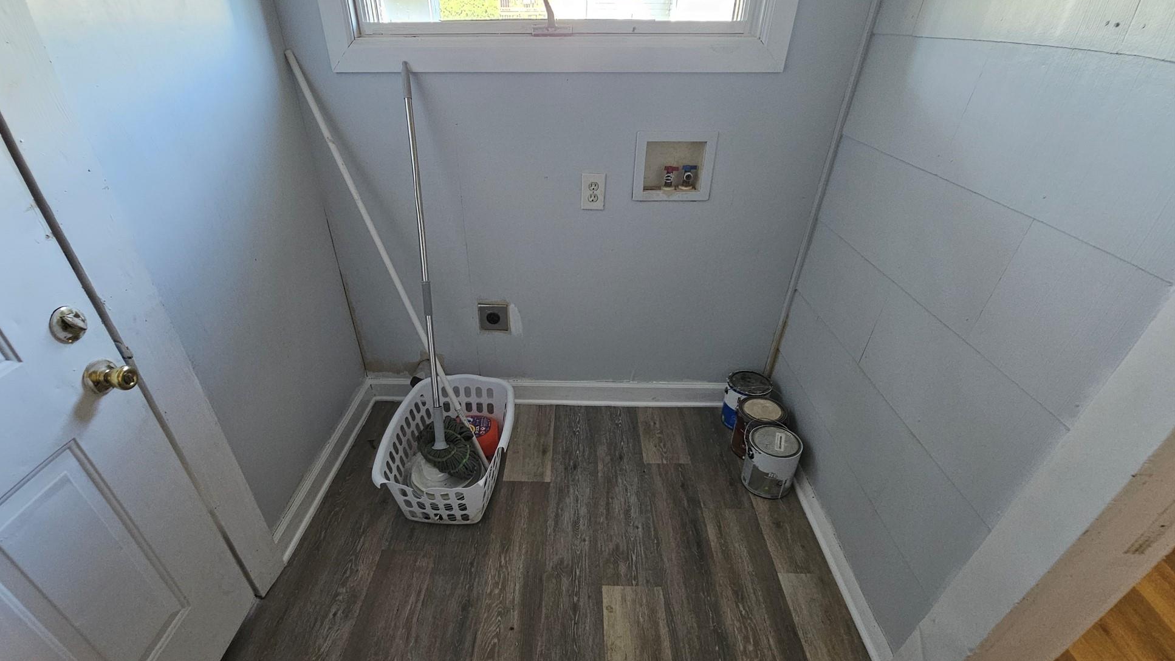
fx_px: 467
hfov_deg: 102.9
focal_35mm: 15
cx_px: 554
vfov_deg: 70.3
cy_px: 365
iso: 320
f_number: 2.2
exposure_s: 1/60
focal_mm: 2.2
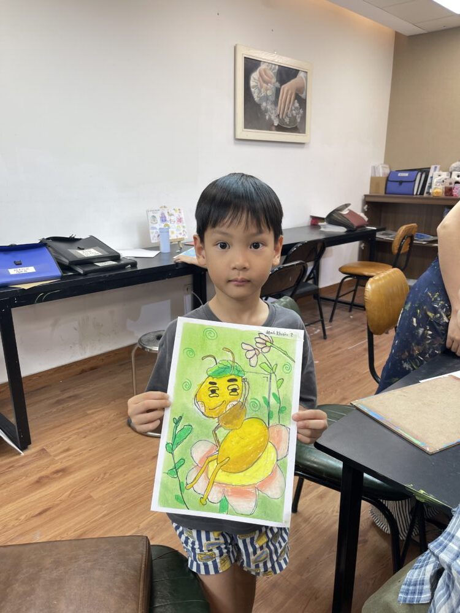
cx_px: 230
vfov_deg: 69.4
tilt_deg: -17.0
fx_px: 443
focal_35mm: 25
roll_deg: +0.7
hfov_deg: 54.9
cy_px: 306
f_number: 1.6
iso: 64
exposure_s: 1/100
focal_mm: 5.1
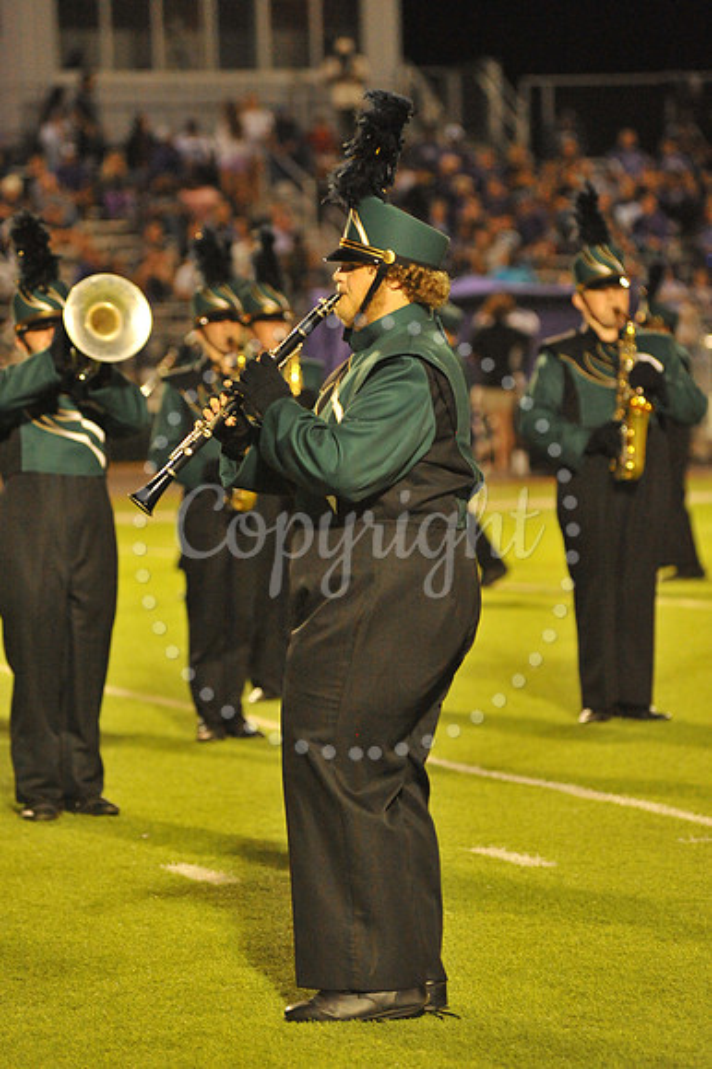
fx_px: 5940
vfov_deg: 10.3
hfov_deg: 6.9
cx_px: 356
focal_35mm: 200
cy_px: 534
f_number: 5
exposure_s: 1/200
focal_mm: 200
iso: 6400
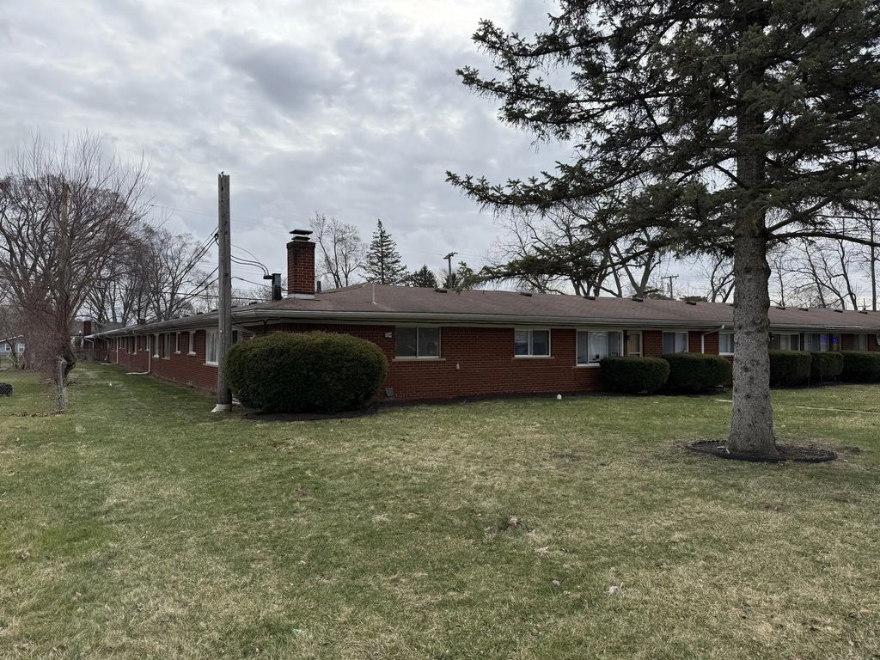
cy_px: 330
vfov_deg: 56.8
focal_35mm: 24
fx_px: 610
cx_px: 440
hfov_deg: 71.6
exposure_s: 1/4975
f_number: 1.78
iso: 80
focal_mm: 6.76
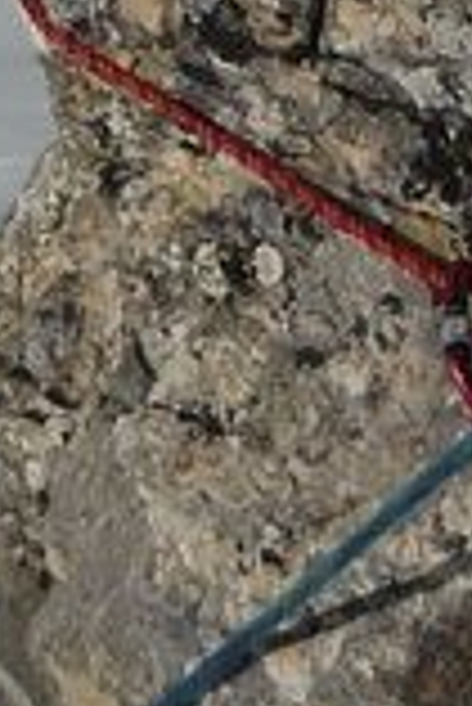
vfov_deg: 9.3
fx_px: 4278
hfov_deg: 6.3
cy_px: -139
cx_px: -117
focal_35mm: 218
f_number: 8
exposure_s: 1/1000
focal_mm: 5.5
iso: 100
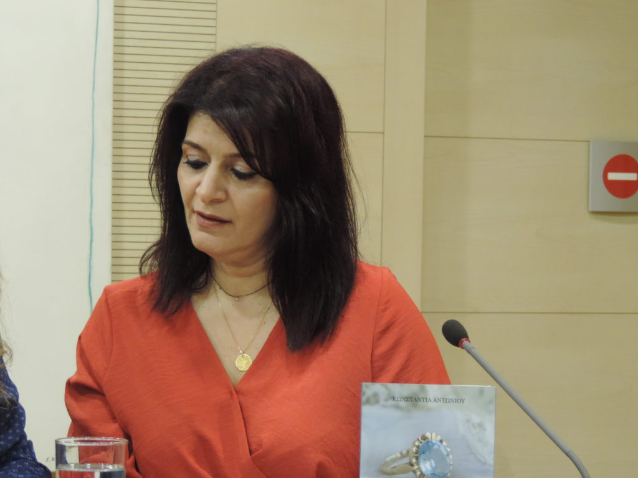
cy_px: 239
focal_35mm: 155
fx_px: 2857
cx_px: 319
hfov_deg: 12.7
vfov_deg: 9.6
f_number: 4.4
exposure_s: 1/25
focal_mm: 27.6
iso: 800
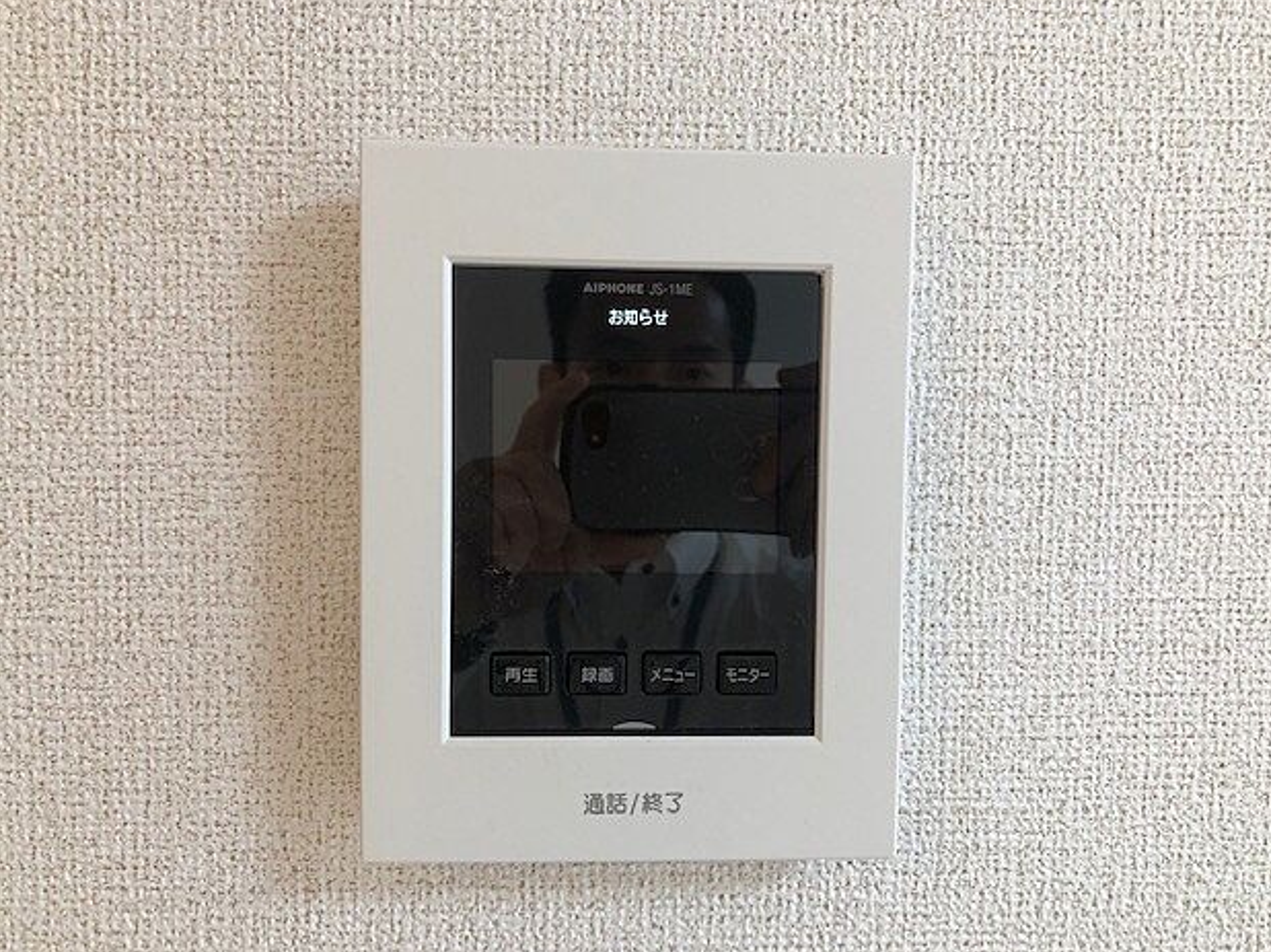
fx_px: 1064
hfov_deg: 61.7
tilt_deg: -2.4
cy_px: 479
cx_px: 656
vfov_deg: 48.2
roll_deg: +0.3
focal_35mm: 29
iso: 25
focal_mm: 3.99
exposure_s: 1/40
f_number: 1.8
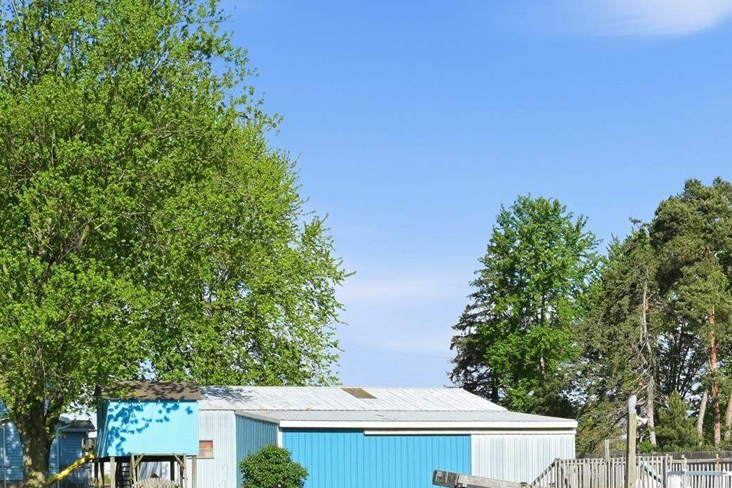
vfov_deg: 19.7
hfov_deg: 29.6
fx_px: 1387
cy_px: 399
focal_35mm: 68
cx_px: 356
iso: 800
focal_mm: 19
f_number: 5
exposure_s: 1/4000
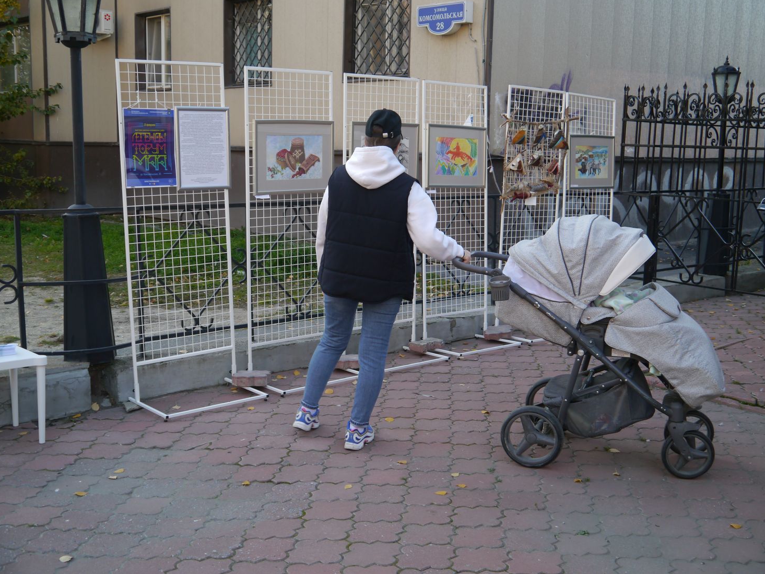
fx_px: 951
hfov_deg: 43.8
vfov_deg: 33.6
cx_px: 380
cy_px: 281
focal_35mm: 43
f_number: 4.5
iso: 160
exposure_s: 1/125
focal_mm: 21
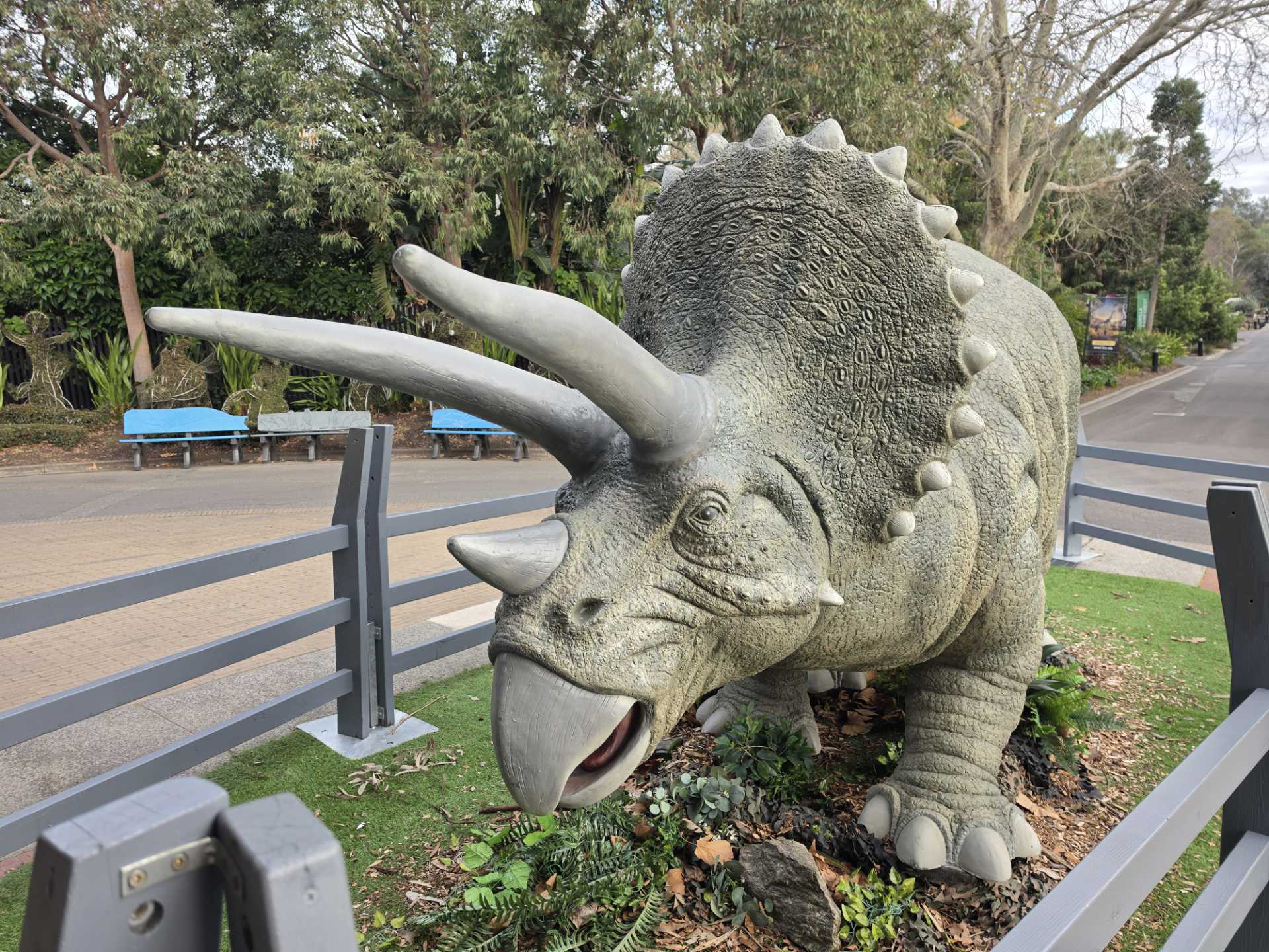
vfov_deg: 58.9
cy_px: 476
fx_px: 843
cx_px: 634
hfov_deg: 73.9
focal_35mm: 23
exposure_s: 1/180
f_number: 1.4
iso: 20
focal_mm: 6.5
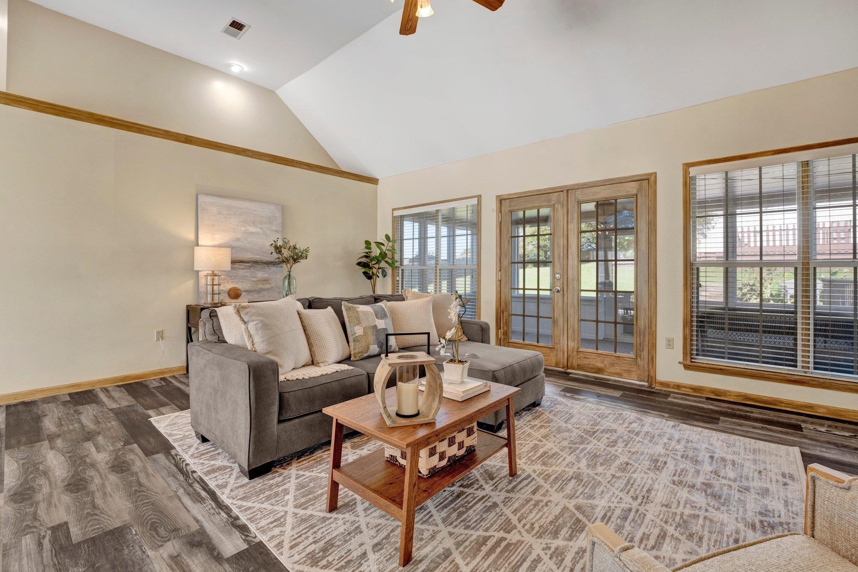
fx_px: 369
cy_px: 286
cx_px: 429
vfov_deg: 75.5
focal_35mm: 16
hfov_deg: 98.5
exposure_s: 1/60
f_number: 8
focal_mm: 15.5
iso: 1000
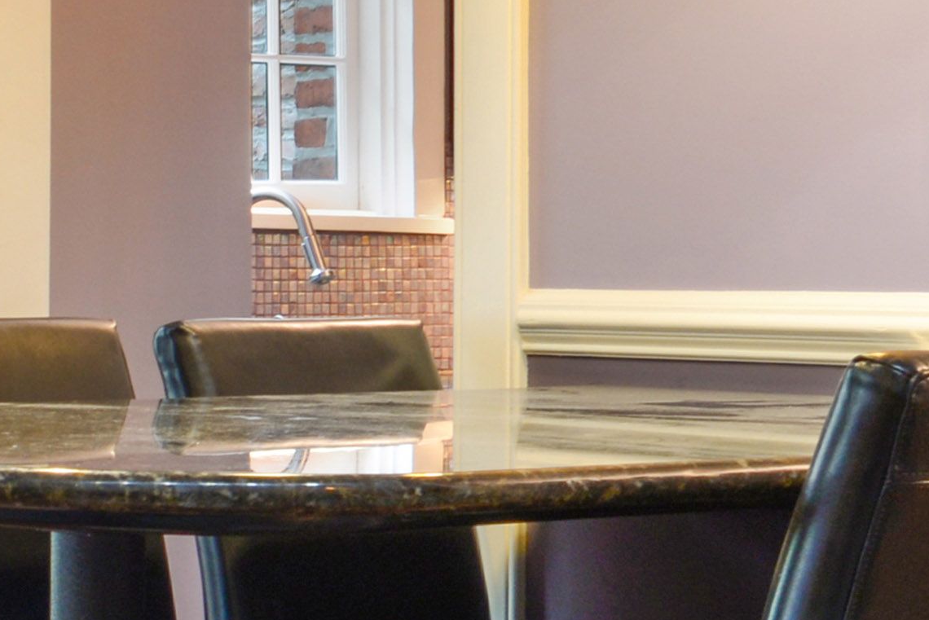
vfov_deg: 14.4
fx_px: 2452
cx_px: -867
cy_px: 240
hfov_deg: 16.7
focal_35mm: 95
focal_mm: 18
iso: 400
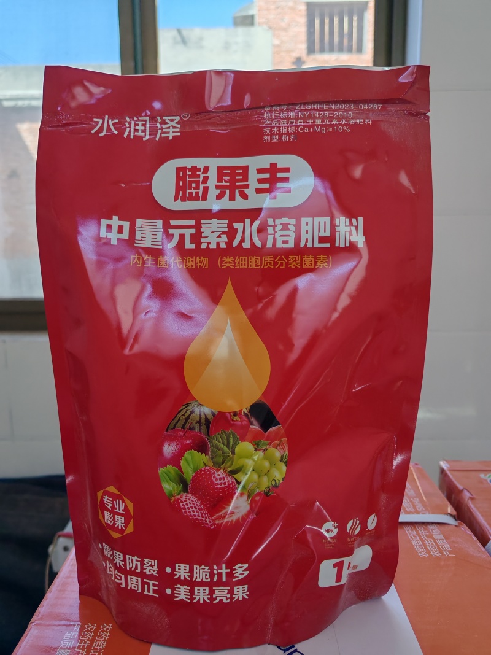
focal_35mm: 27
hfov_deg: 51.3
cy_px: 328
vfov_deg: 65.3
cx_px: 246
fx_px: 511
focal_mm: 5.52
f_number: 1.95
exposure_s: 1/260
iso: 50
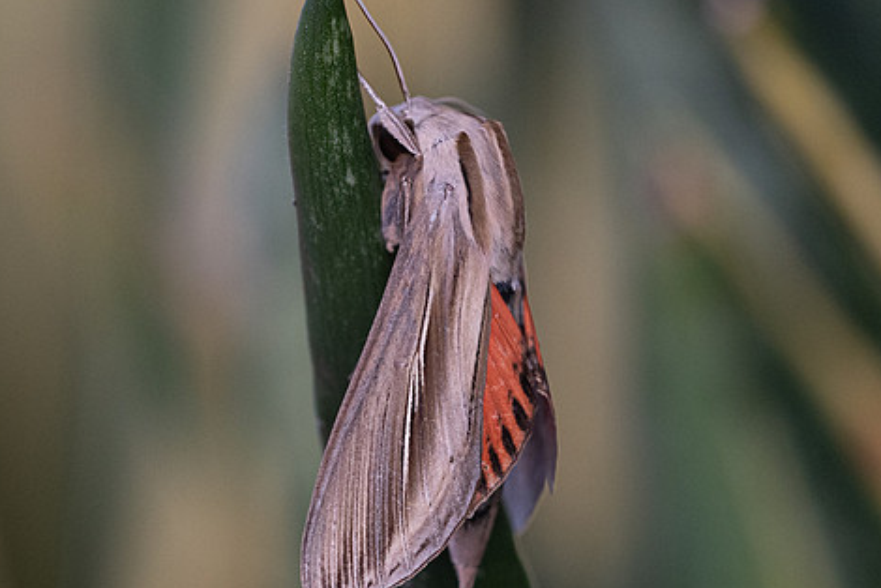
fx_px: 7346
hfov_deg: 6.9
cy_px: 358
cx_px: 433
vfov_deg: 4.6
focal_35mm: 300
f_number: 5.6
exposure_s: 1/320
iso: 1250
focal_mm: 150
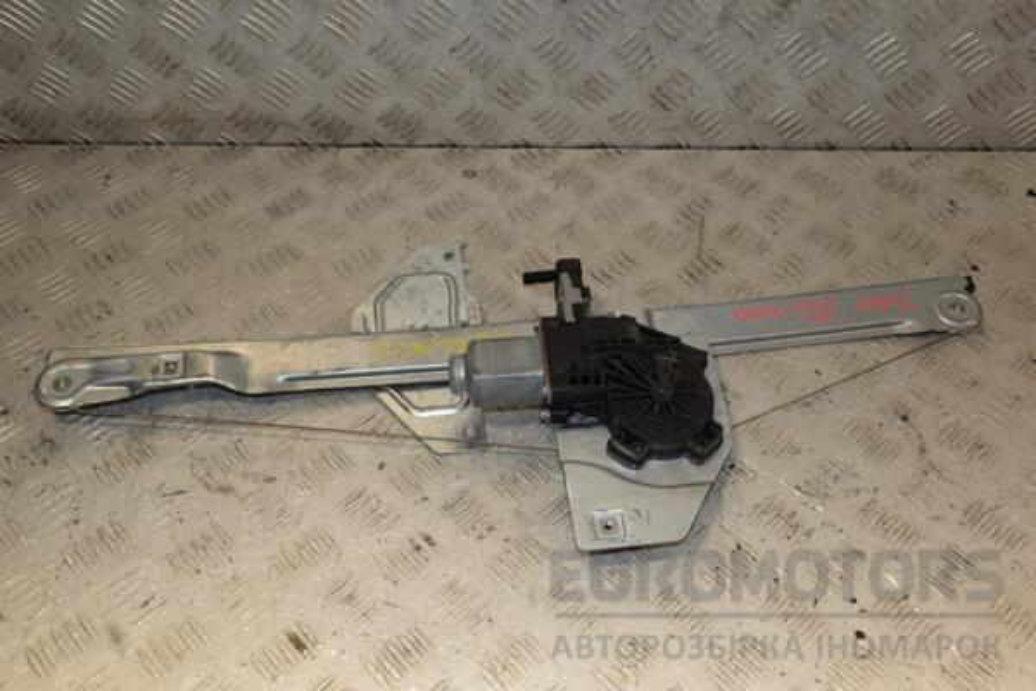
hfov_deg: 51.3
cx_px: 518
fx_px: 1079
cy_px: 346
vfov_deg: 35.5
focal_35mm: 38
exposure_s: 1/200
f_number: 8
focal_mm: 25
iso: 800
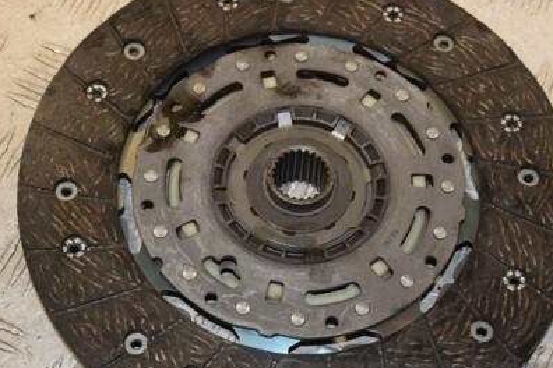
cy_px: 198
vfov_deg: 15.0
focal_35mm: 91
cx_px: 272
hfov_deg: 22.4
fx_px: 1398
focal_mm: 40
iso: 800
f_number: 7.1
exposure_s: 1/200
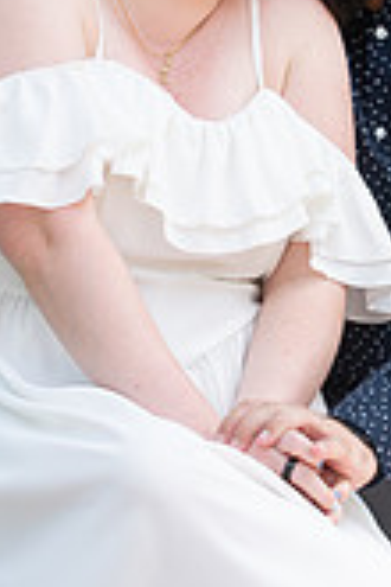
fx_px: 3111
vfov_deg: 10.8
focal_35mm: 191
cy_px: 231
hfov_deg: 7.2
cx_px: 274
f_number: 4.5
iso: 500
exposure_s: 1/250
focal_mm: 70
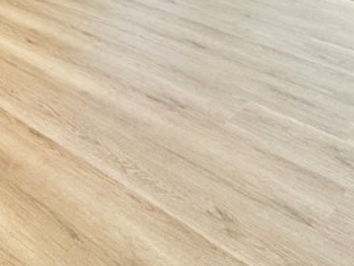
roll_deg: +0.1
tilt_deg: -0.9
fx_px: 542
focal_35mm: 53
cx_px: -146
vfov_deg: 19.5
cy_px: -229
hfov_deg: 27.6
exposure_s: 1/60
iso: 200
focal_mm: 2.22
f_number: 2.2
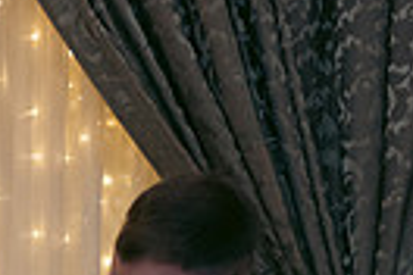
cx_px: -363
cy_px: 555
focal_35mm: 211
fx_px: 2420
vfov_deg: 6.3
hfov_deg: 9.2
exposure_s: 1/160
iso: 800
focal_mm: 48
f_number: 3.5
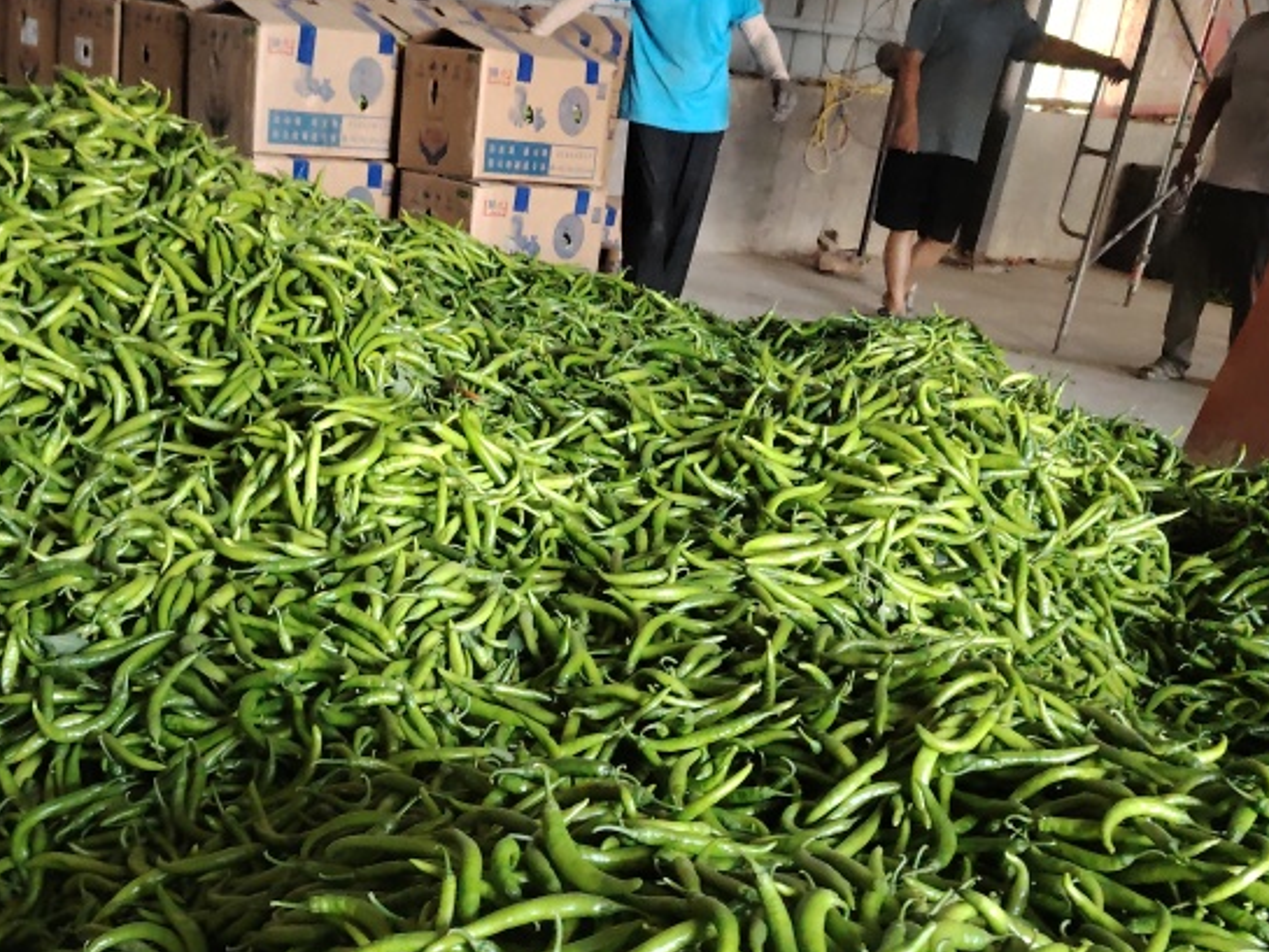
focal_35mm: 47
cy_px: 844
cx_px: 484
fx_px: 1723
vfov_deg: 29.7
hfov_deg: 40.2
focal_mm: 5.25
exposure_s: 1/200
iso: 7936
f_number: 1.75
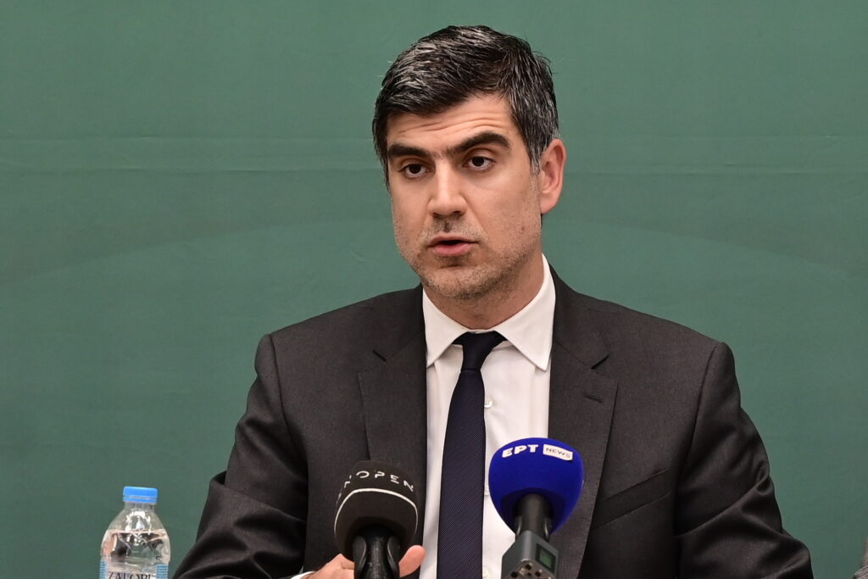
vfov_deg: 11.4
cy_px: 290
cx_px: 434
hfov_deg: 17.1
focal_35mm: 120
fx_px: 2894
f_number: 4
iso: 1000
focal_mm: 120
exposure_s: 1/250
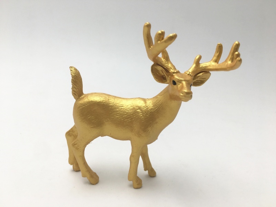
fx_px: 231
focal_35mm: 29
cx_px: 138
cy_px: 104
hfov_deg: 61.7
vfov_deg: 48.2
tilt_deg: -13.5
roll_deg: -2.9
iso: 25
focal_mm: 4.15
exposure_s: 1/174
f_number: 2.2
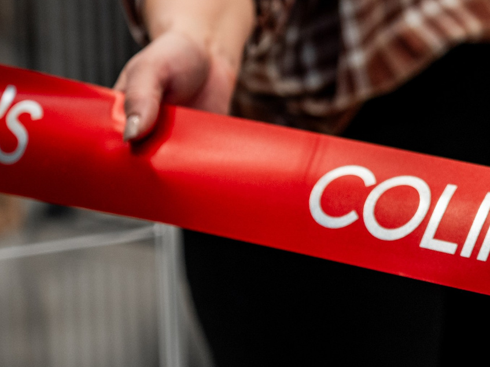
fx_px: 3085
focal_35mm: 218
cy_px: 38
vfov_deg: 6.8
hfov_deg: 9.0
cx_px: 584
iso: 800
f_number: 2.8
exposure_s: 1/400
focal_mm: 75
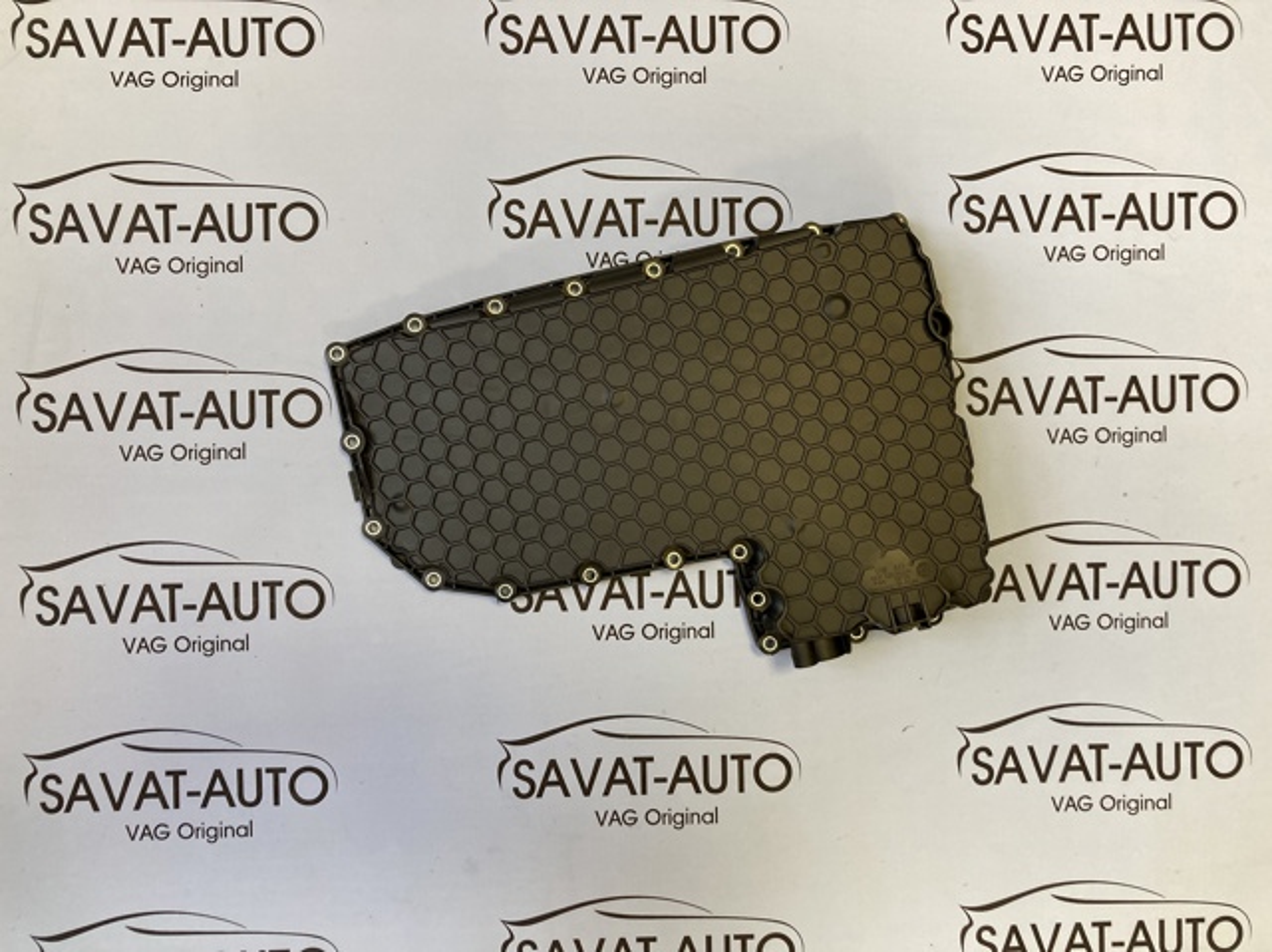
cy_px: 476
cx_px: 636
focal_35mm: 28
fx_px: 1028
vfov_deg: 49.7
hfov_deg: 63.5
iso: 125
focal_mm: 3.99
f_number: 1.8
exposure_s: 1/50
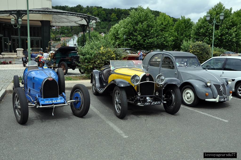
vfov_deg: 36.8
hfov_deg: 53.2
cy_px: 80
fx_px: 241
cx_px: 120
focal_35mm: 36
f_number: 9
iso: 200
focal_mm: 24
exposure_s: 1/320
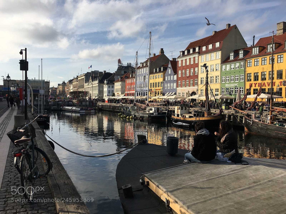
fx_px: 240
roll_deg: -0.6
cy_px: 107
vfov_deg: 48.2
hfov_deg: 61.7
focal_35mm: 29
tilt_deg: -0.6
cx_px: 143
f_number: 2.2
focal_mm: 4.15
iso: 25
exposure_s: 1/1399
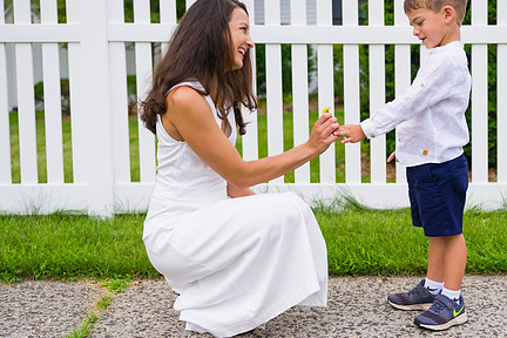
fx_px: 718
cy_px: 126
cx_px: 293
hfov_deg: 38.8
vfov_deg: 26.4
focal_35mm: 51
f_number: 3.2
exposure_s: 1/4000
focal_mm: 38
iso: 400
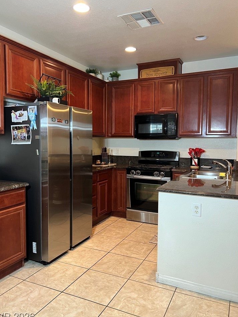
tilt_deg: -3.7
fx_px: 257
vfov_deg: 63.4
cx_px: 117
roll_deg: -2.1
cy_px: 155
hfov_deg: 49.7
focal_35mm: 28
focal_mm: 5.7
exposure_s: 1/60
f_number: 1.5
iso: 200
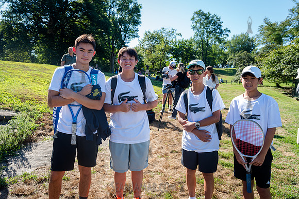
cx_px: 150
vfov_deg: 45.6
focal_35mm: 29
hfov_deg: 64.5
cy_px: 94
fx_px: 237
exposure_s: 1/500
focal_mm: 27
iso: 200
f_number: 4
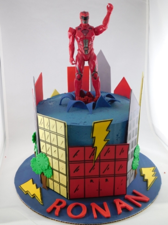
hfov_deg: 36.0
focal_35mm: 40
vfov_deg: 46.8
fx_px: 259
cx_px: 84
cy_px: 112
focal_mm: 7.1
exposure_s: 1/30
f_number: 3.6
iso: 140
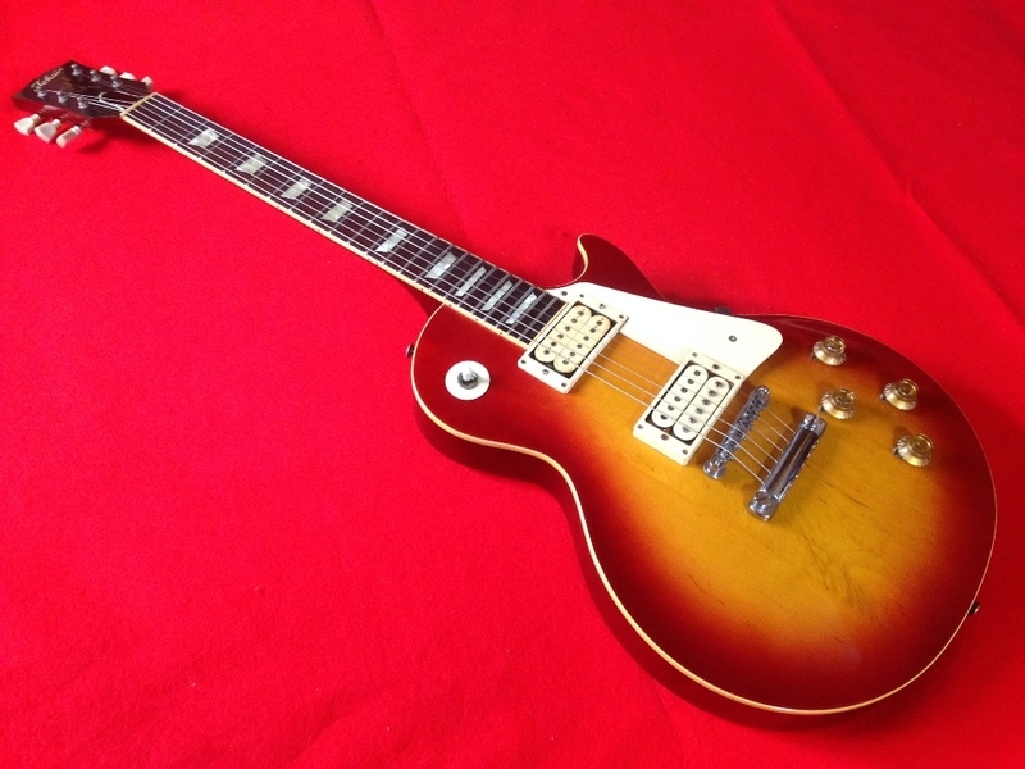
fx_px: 977
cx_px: 512
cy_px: 384
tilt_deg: -50.6
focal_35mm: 33
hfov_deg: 55.4
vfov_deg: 42.9
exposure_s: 1/20
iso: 250
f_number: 2.4
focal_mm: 4.12
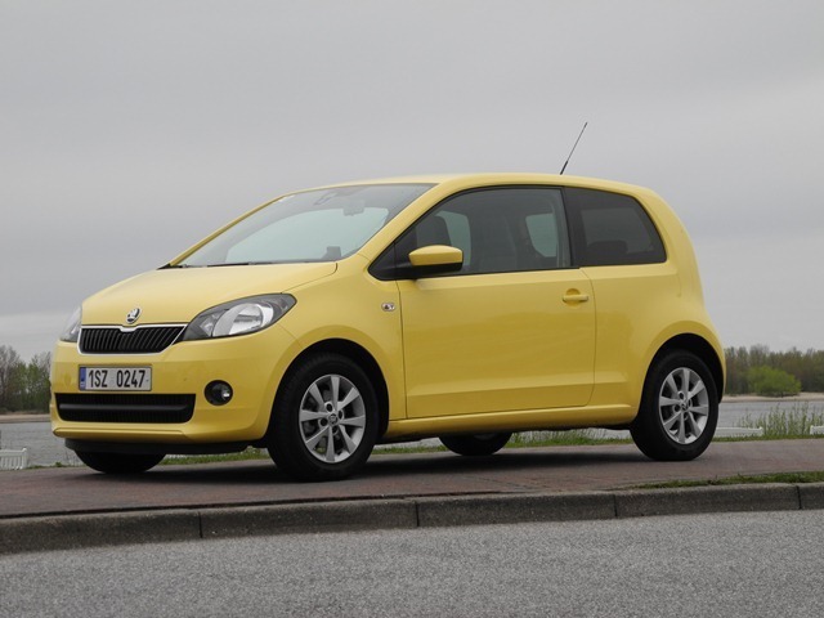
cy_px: 309
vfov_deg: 14.1
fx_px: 2499
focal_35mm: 105
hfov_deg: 18.7
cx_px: 412
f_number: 4.5
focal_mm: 22.5
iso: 100
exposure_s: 1/355
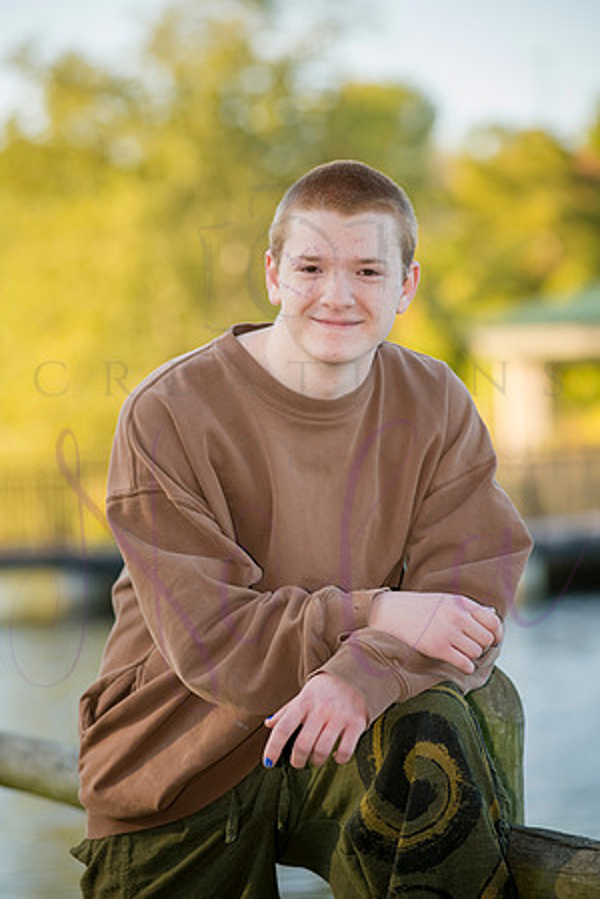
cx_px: 300
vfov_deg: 15.2
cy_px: 450
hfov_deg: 10.2
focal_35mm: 135
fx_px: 3375
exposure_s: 1/640
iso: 400
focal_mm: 135
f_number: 4
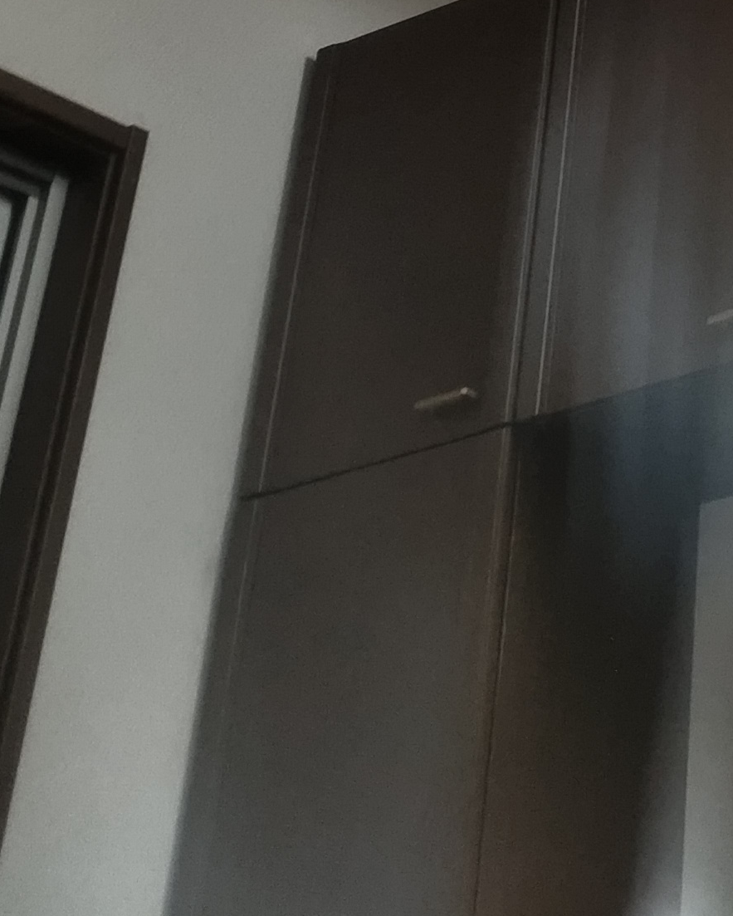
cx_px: 1031
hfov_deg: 15.6
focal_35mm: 92
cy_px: -675
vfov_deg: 17.4
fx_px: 2494
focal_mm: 4.8
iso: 193
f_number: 1.79
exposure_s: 1/50
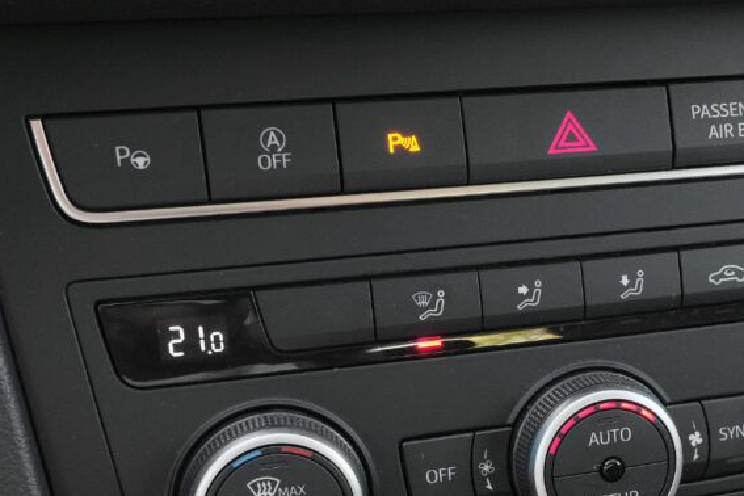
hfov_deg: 35.0
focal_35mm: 56
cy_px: 396
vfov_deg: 23.8
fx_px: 1157
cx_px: 541
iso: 2000
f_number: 9
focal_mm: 20.9
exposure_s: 1/30
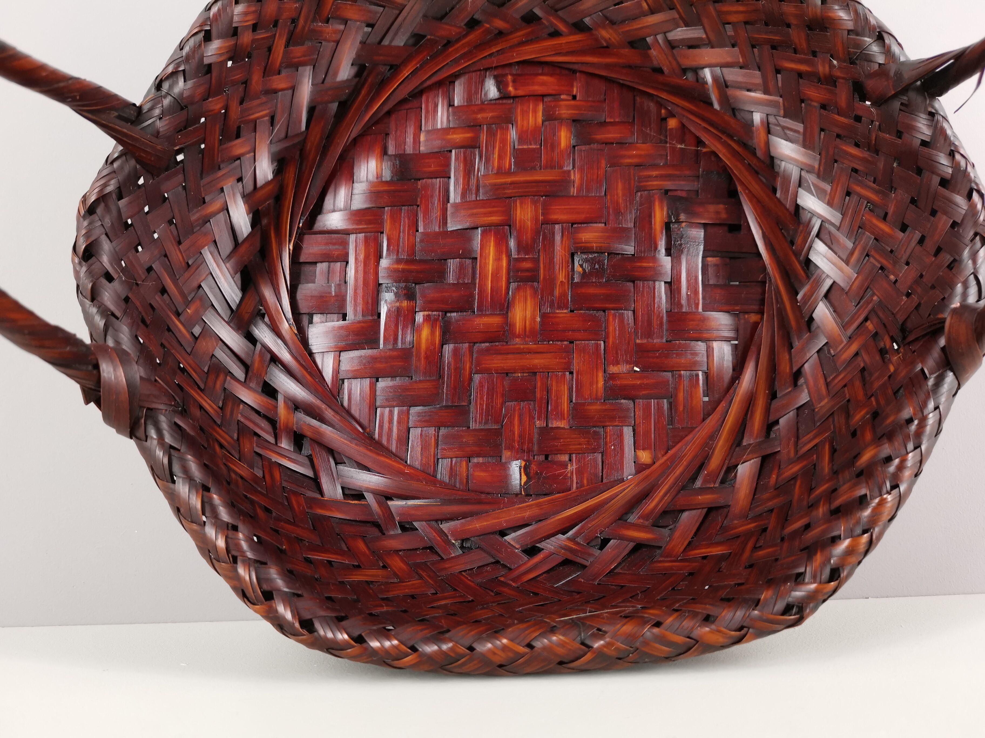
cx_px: 492
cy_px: 369
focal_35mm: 27
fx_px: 768
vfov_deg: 51.4
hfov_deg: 65.3
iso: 200
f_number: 1.8
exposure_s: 1/50
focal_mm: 5.58
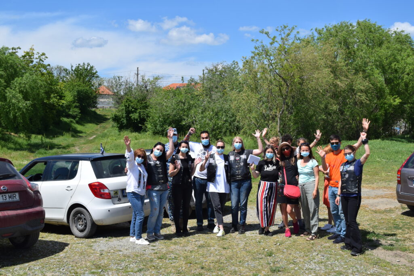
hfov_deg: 46.4
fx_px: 483
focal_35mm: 42
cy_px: 138
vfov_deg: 31.9
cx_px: 207
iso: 200
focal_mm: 28
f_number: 11
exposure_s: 1/500
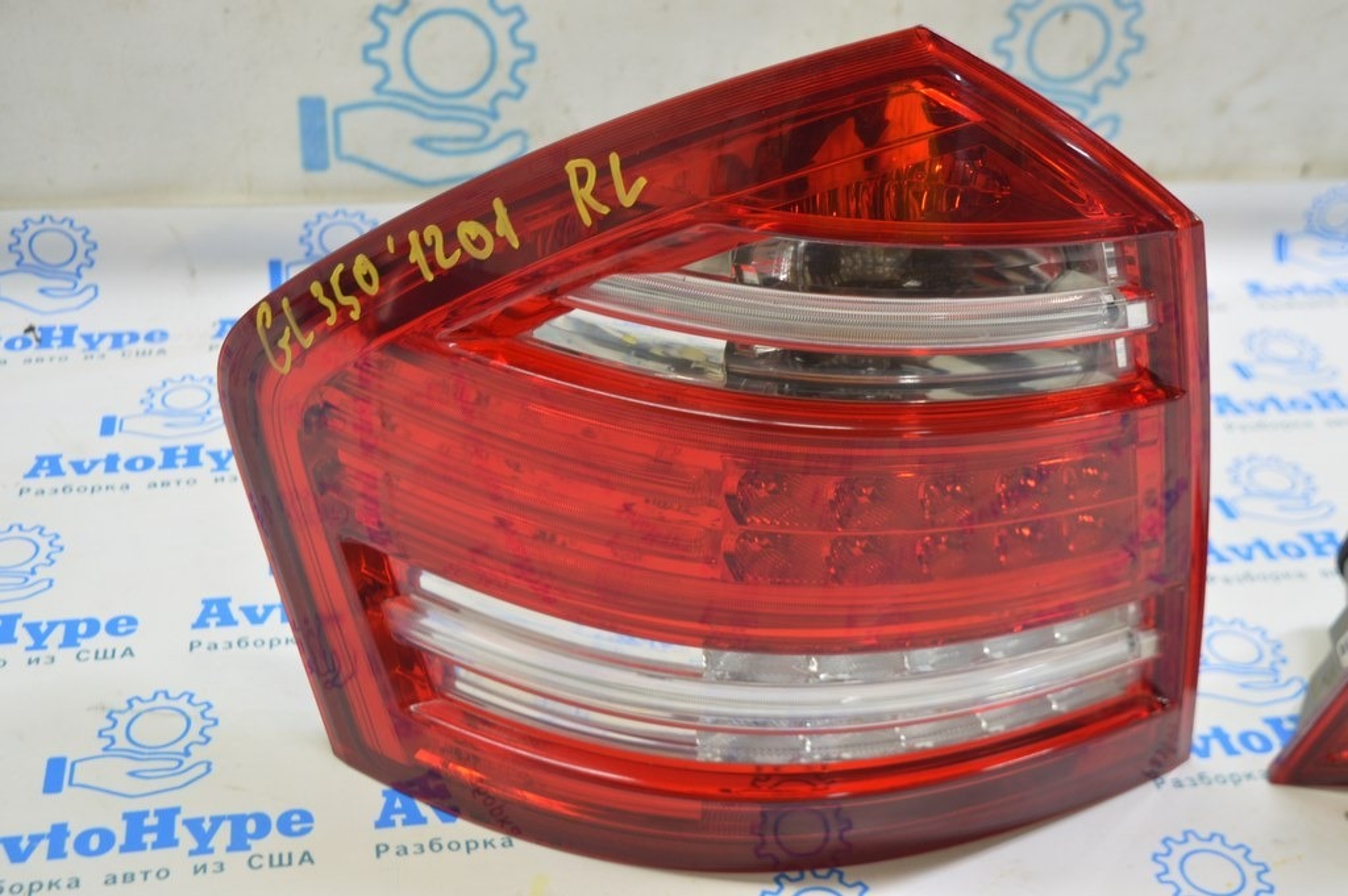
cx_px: 674
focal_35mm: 48
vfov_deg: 28.0
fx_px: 1796
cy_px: 448
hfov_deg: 41.1
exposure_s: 1/15
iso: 400
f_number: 5.6
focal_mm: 32
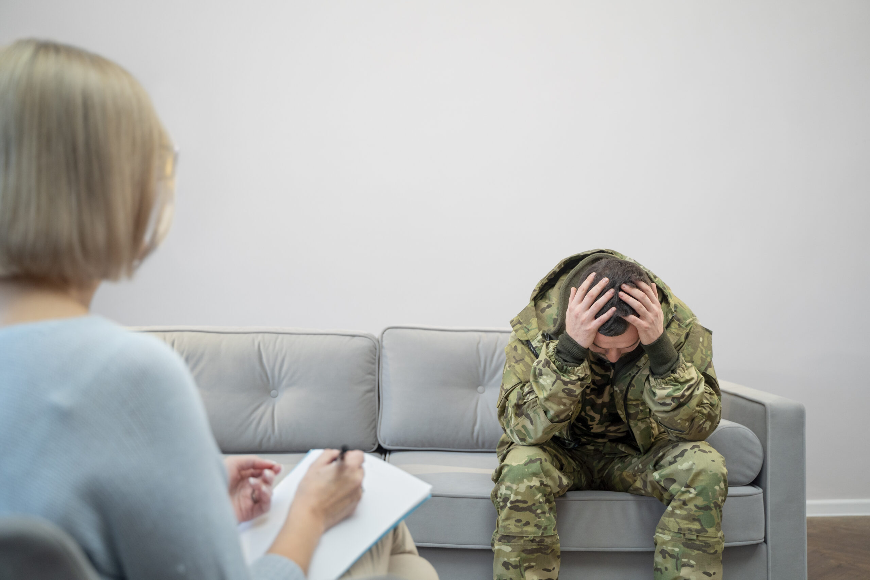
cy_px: 290
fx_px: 942
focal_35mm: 39
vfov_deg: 34.2
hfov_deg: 49.6
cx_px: 435
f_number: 2.8
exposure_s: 1/160
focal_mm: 39
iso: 640
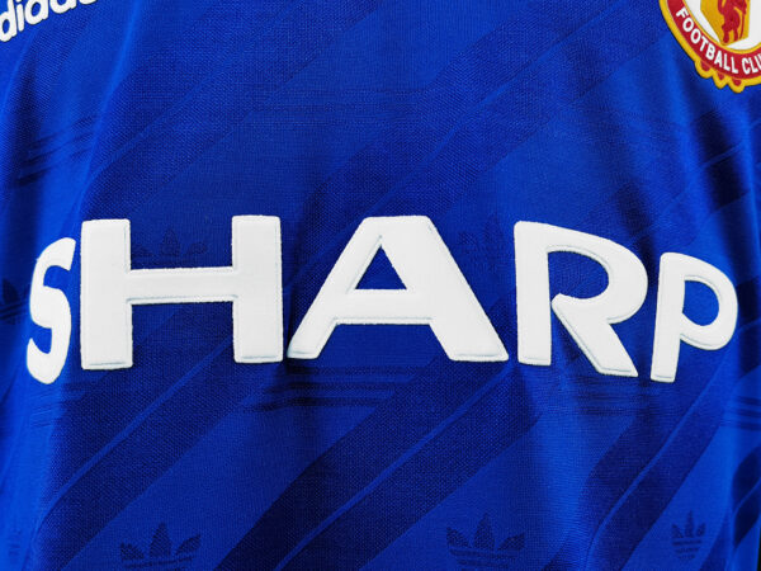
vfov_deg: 42.9
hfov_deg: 55.4
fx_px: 725
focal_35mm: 33
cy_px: 286
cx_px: 380
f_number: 1.8
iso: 125
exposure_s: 1/50
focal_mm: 5.58
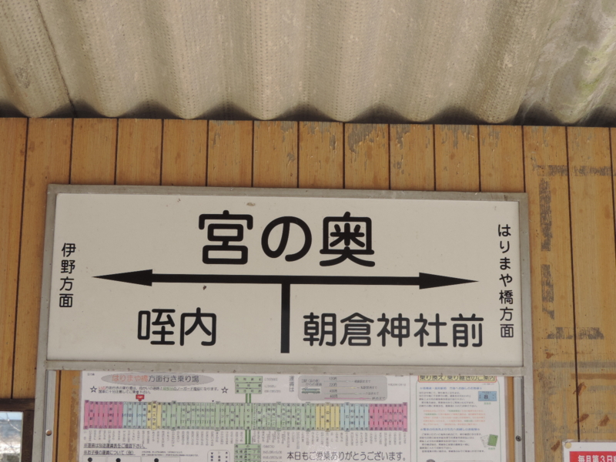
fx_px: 1068
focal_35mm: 60
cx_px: 308
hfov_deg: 32.2
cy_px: 231
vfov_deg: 24.4
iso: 80
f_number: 3.7
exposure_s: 1/100
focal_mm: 10.7
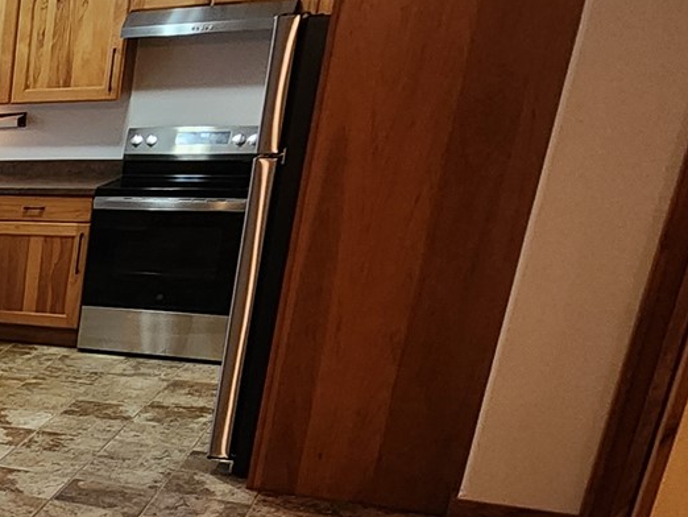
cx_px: -534
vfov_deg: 27.0
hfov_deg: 22.5
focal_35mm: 51
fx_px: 1014
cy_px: 514
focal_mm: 2.2
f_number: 2.2
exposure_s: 1/40
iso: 320
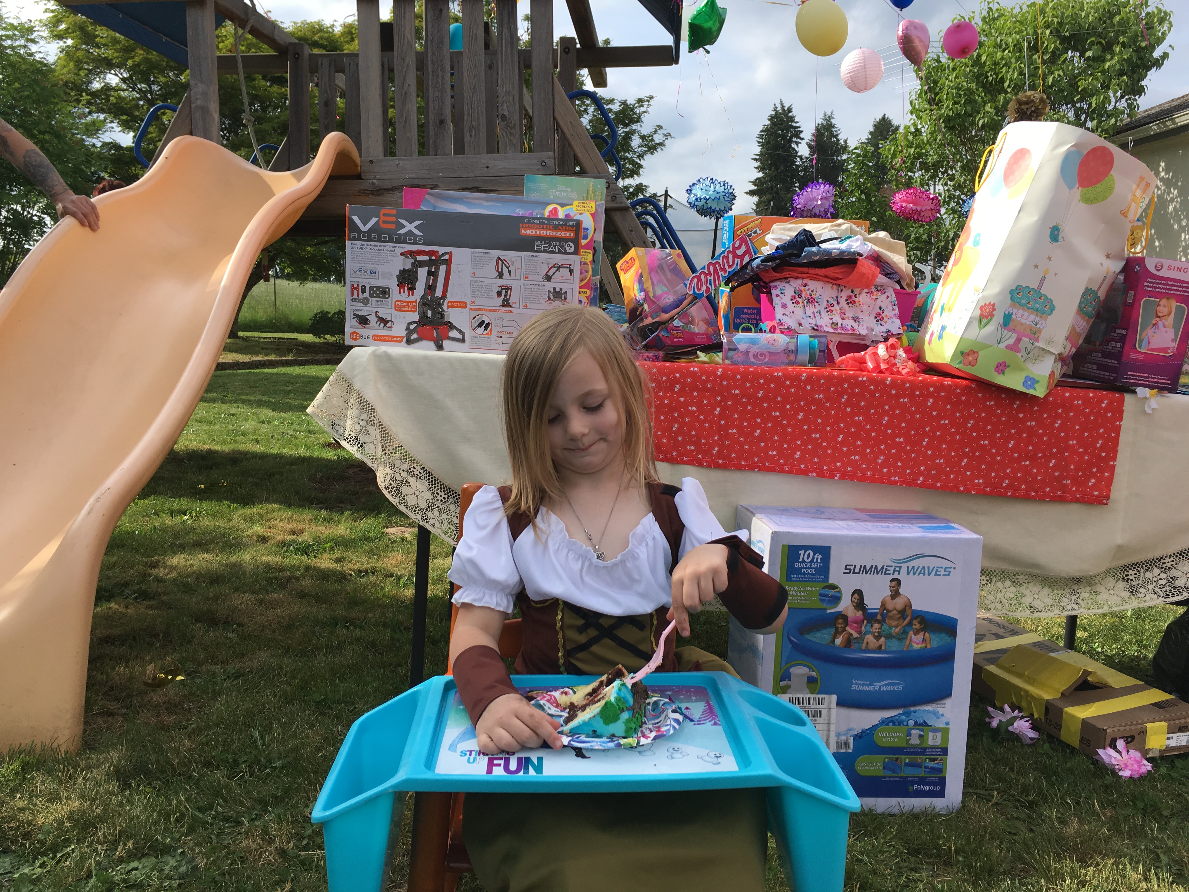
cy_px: 446
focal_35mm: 29
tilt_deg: -7.4
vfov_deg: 48.2
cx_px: 594
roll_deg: +1.2
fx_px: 996
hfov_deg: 61.7
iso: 25
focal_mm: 4.15
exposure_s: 1/836
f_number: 2.2
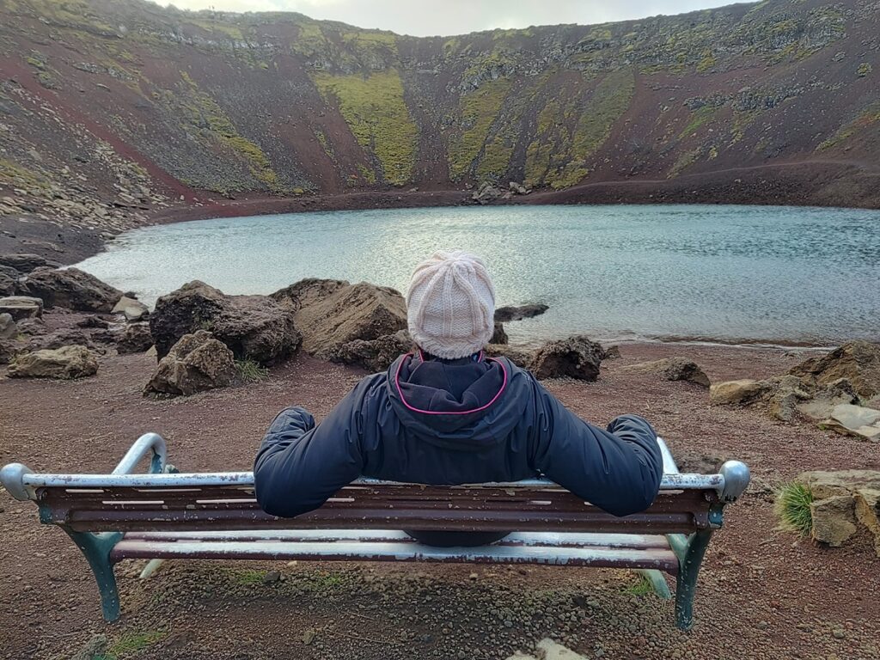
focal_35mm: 23
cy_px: 330
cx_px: 440
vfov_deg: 58.9
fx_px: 585
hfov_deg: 73.9
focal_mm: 5.56
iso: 100
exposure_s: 1/334
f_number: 1.8
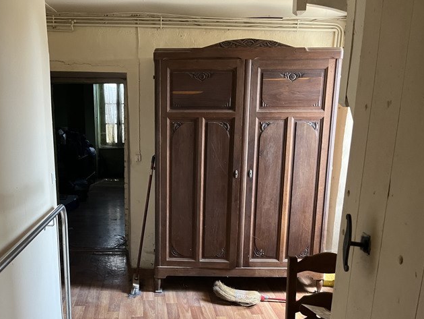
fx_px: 404
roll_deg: +1.3
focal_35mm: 33
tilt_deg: -11.9
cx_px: 162
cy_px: 201
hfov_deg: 54.8
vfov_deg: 42.6
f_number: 1.6
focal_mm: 5.1
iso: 400
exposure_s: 1/60
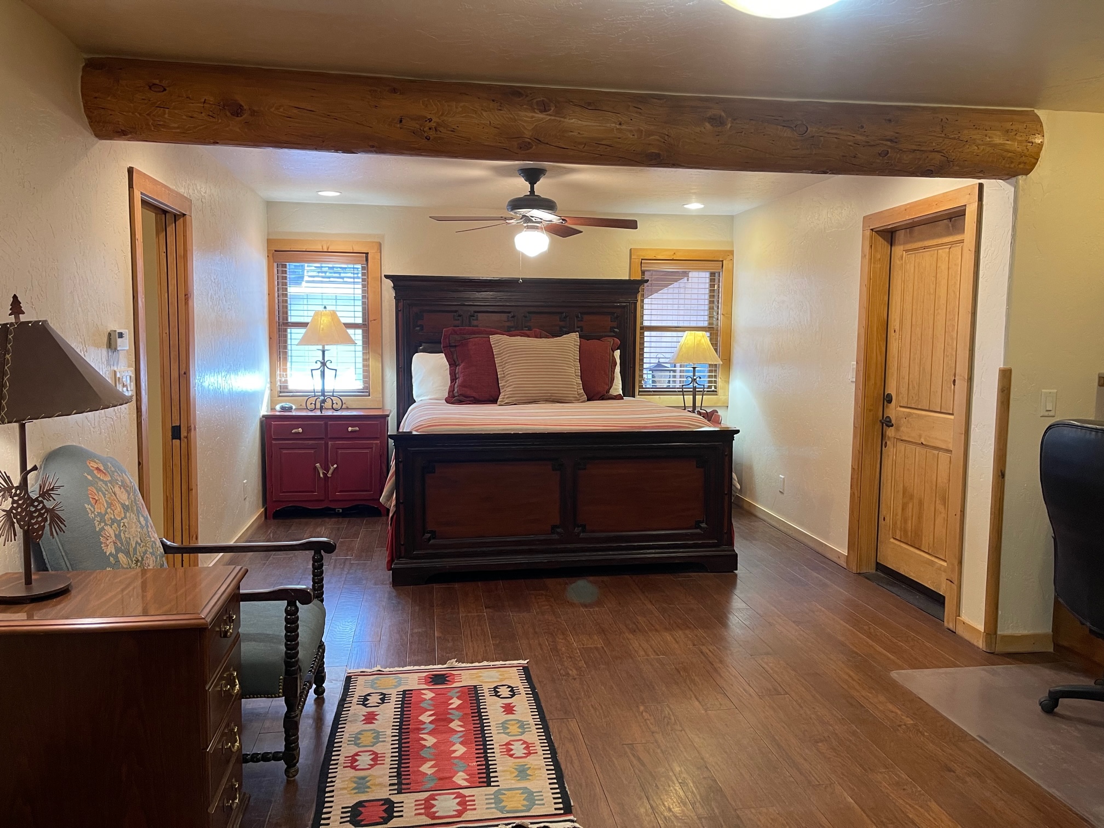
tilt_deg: -5.8
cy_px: 414
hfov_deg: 67.3
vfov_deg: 53.1
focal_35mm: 26
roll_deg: -0.8
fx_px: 829
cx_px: 552
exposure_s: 1/60
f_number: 1.6
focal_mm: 5.1
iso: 200
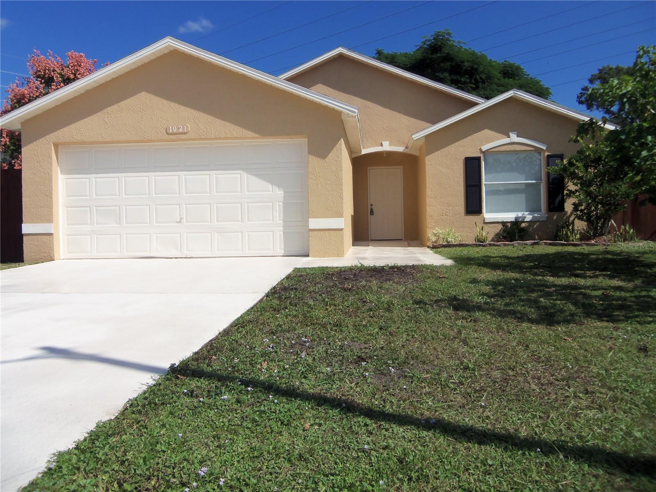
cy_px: 246
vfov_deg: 49.7
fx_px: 531
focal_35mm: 28
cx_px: 328
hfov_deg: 63.4
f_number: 10.8
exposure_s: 1/160
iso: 64
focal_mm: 5.1
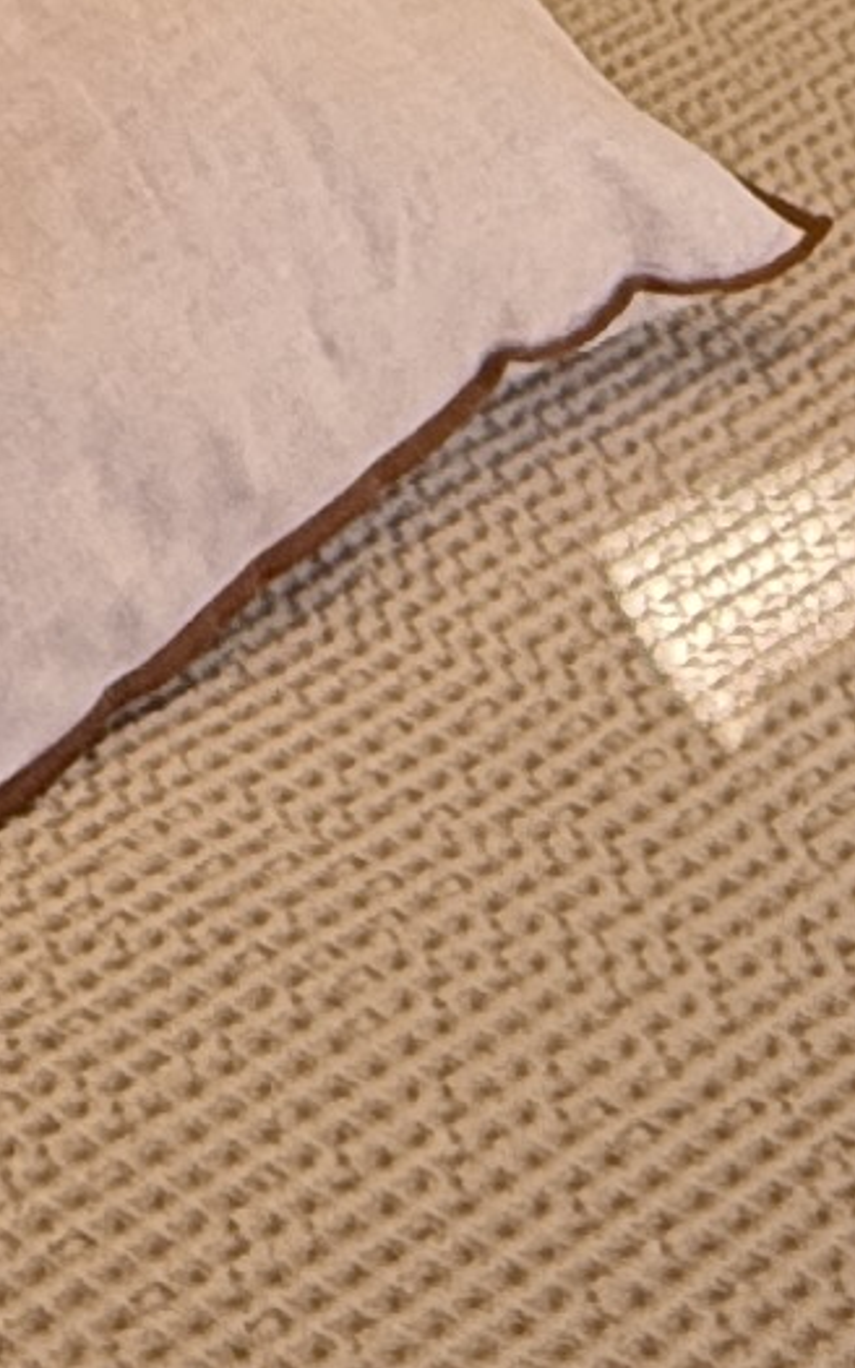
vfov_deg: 15.1
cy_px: -1295
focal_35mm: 114
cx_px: 271
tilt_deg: -6.4
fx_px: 4251
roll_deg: +0.1
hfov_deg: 11.5
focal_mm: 2.22
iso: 160
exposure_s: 1/99
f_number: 2.2
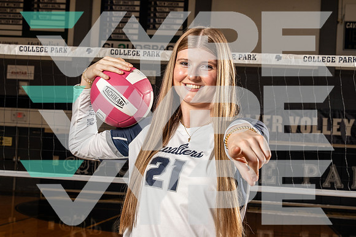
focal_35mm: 67
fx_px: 663
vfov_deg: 20.3
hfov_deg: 30.1
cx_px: 178
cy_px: 118
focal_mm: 67
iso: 640
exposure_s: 1/250
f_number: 11
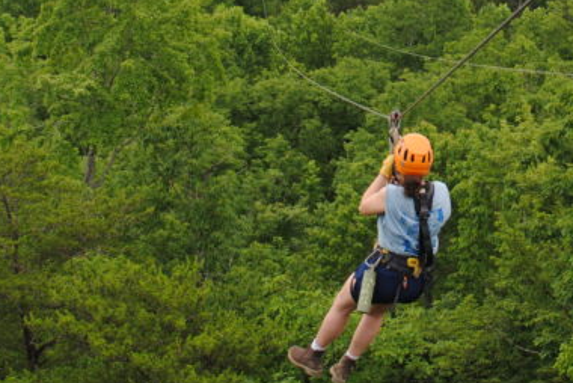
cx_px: 476
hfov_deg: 20.7
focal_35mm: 97
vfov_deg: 13.9
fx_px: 1545
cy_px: -8
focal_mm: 24
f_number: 5.6
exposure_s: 1/250
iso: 160
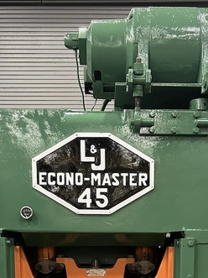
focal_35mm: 59
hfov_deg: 24.8
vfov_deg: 29.8
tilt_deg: -6.5
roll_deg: +1.8
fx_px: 473
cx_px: 117
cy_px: 298
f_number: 1.5
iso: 500
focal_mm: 5.7
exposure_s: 1/60
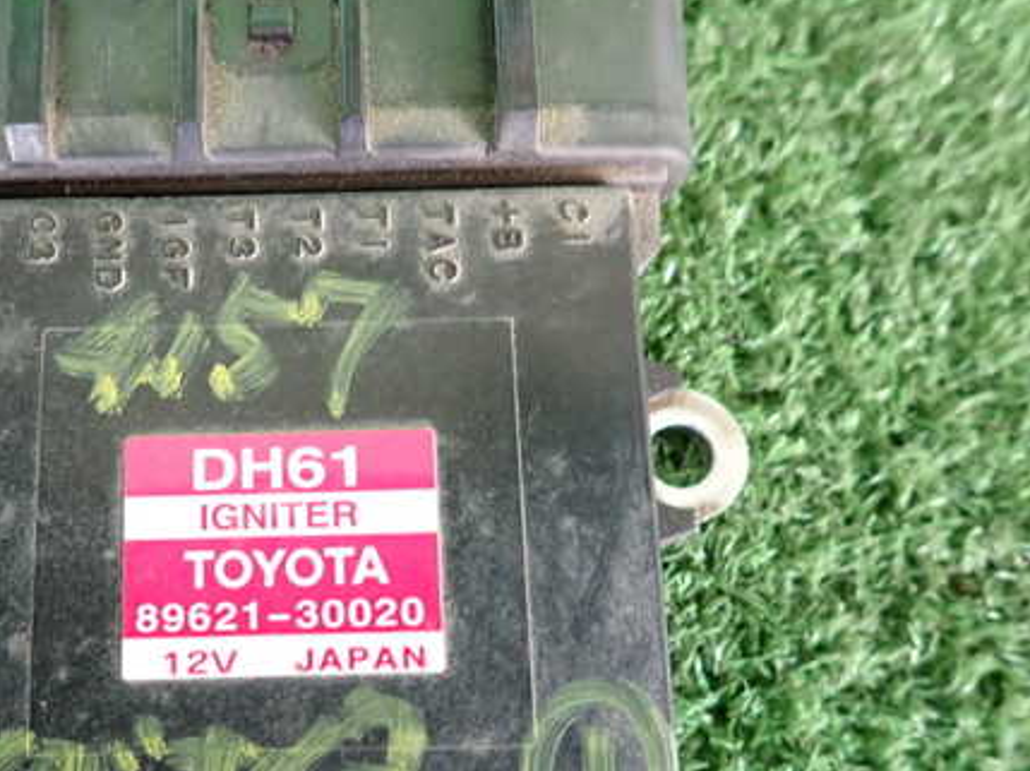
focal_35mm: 35
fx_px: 1041
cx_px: 331
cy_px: 471
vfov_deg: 40.4
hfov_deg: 51.5
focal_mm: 4.5
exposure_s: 1/30
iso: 320
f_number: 2
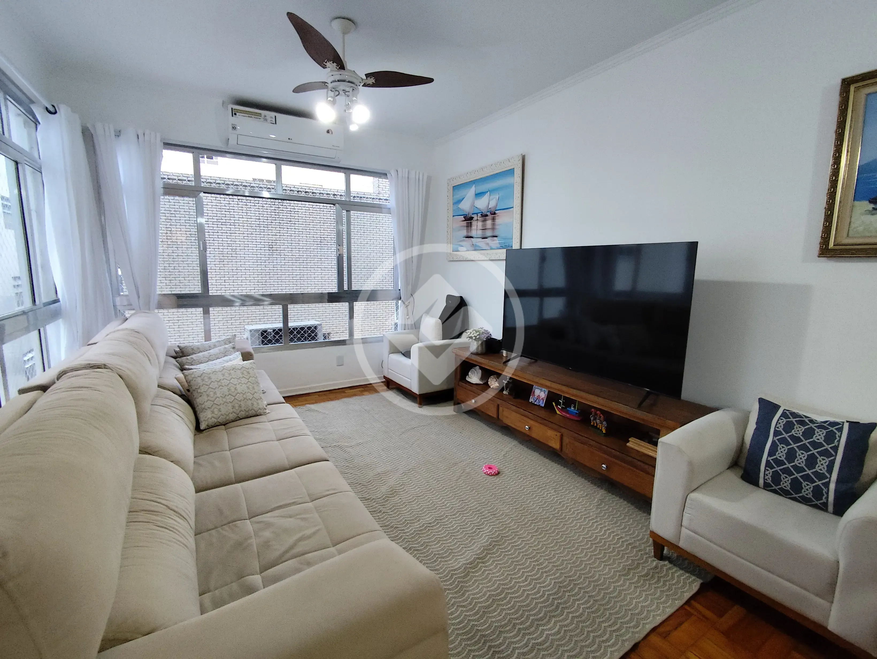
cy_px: 330
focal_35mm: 16
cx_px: 438
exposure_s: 1/60
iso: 160
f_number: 2.2
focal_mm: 1.65
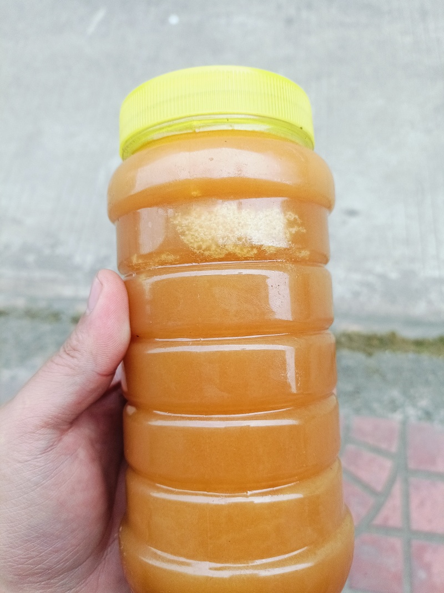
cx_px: 222
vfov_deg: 69.4
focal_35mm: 25
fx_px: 428
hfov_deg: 54.9
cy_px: 296
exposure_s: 1/50
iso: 504
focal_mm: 4.7
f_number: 1.7
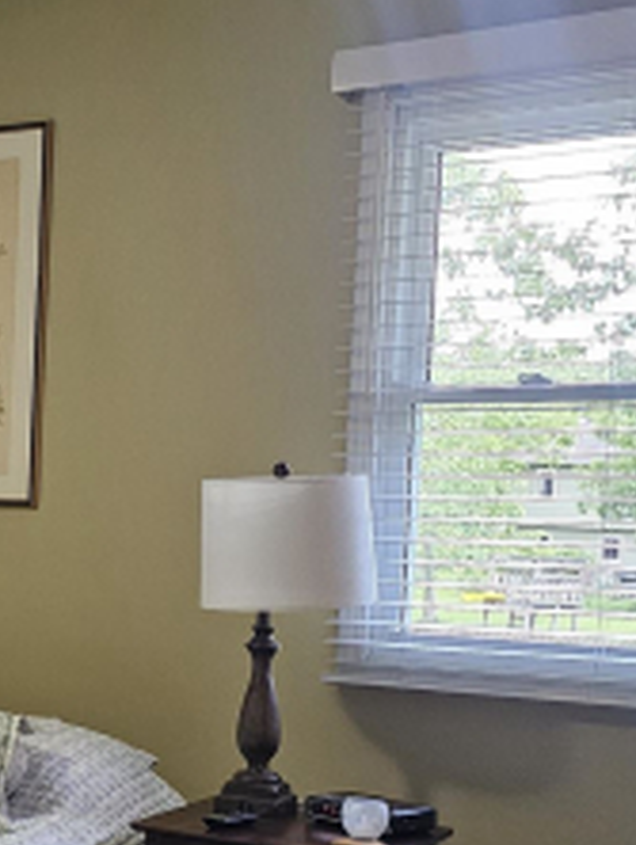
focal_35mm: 69
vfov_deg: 27.6
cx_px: -221
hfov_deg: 19.5
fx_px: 1687
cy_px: 660
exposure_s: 1/120
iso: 640
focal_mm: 6.3
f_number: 1.7
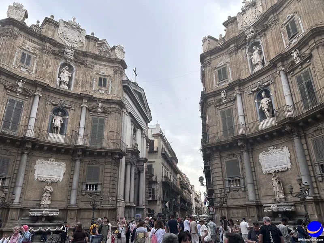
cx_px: 162
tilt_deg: +21.9
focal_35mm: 26
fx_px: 243
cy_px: 122
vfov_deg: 53.1
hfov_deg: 67.3
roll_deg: +0.9
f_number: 1.5
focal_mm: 5.7
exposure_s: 1/1808
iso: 50
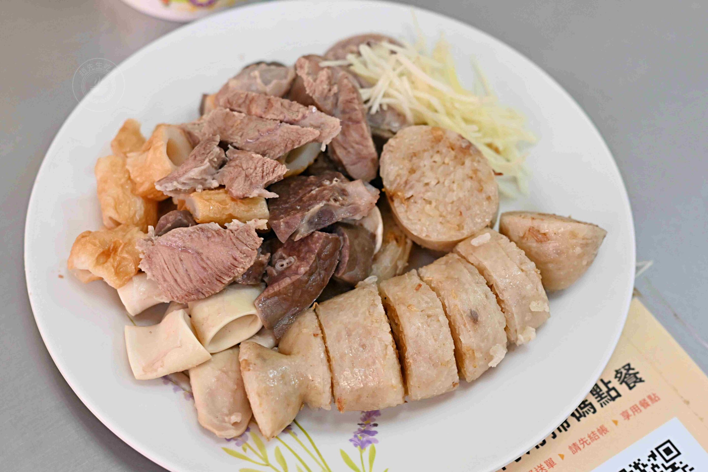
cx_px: 354
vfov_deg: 18.2
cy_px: 236
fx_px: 1475
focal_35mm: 75
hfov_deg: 27.0
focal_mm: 50
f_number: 3.2
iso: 640
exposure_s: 1/200
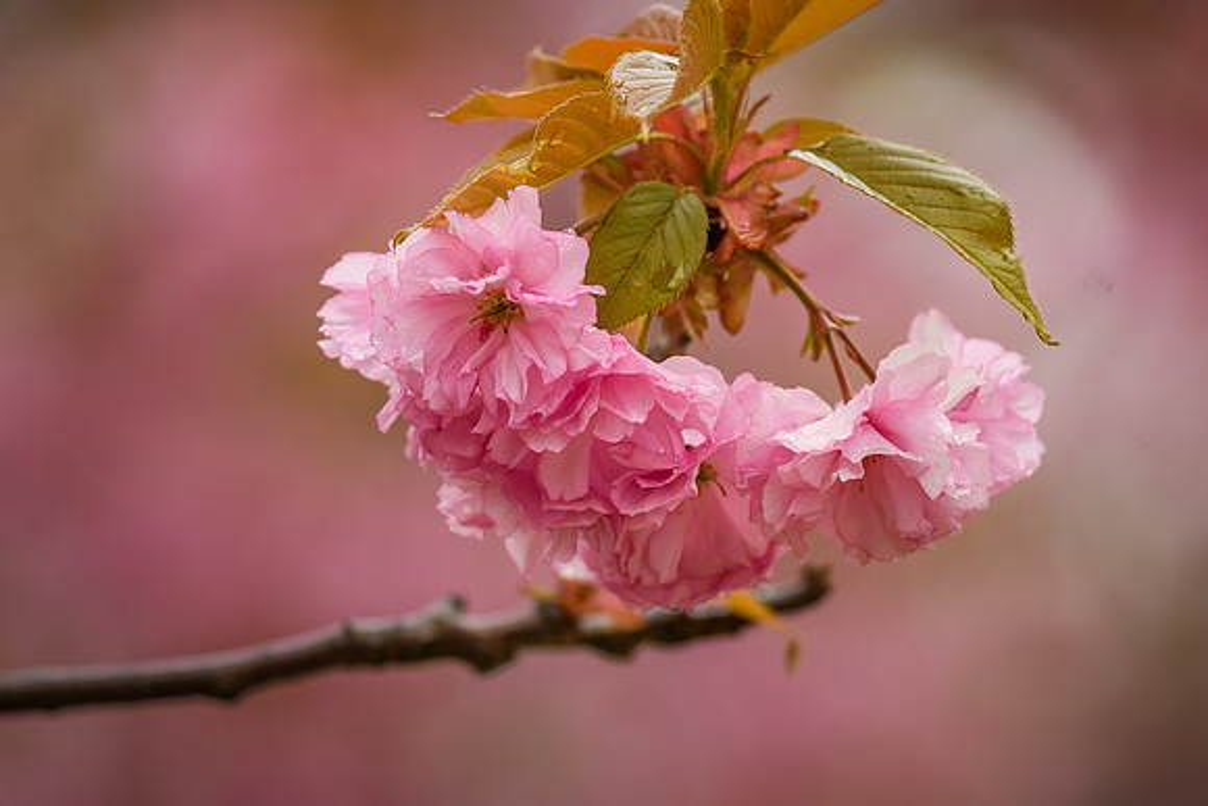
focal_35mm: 490
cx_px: 657
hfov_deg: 4.2
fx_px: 16434
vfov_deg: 2.8
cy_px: 439
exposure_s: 1/1000
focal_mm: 300
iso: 250
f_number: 4
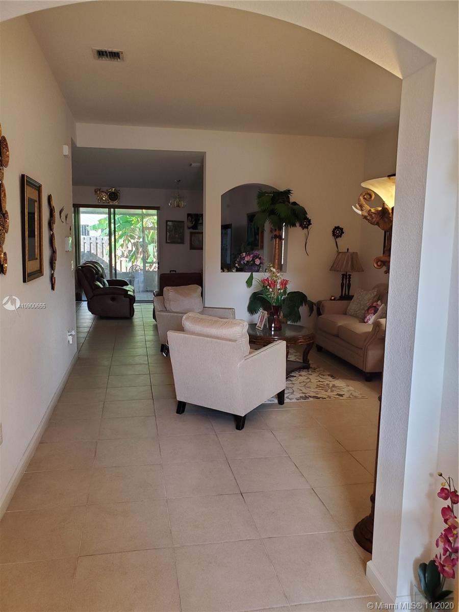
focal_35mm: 26
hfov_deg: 53.1
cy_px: 306
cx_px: 230
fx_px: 460
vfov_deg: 67.3
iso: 200
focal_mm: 4.3
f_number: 2.4
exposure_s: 1/59
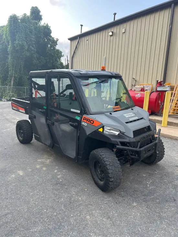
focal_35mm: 26
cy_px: 118
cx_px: 89
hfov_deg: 53.1
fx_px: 178
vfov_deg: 67.3
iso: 50
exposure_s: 1/621
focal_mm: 5.7
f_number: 1.5
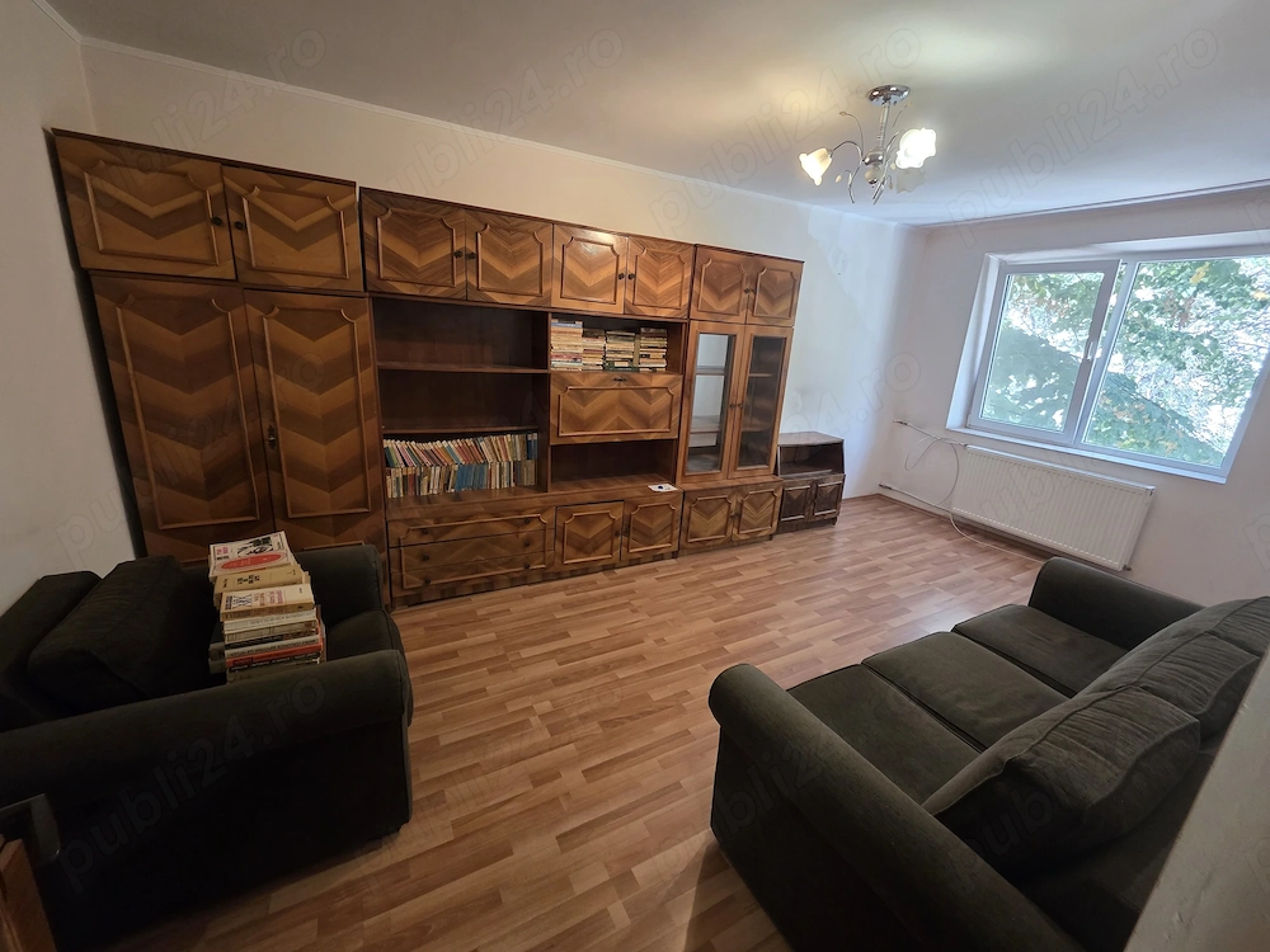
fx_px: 477
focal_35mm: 13
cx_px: 635
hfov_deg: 106.2
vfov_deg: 89.9
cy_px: 476
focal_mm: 2.2
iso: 400
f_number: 1.9
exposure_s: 1/50
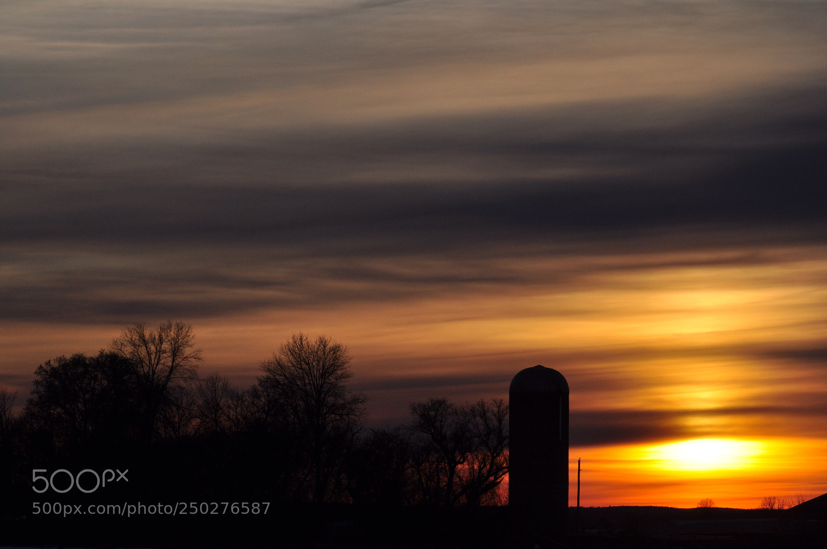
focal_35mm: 147
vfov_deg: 9.3
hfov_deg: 14.0
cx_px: 414
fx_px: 3373
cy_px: 274
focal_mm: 98
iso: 200
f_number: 13
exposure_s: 1/640
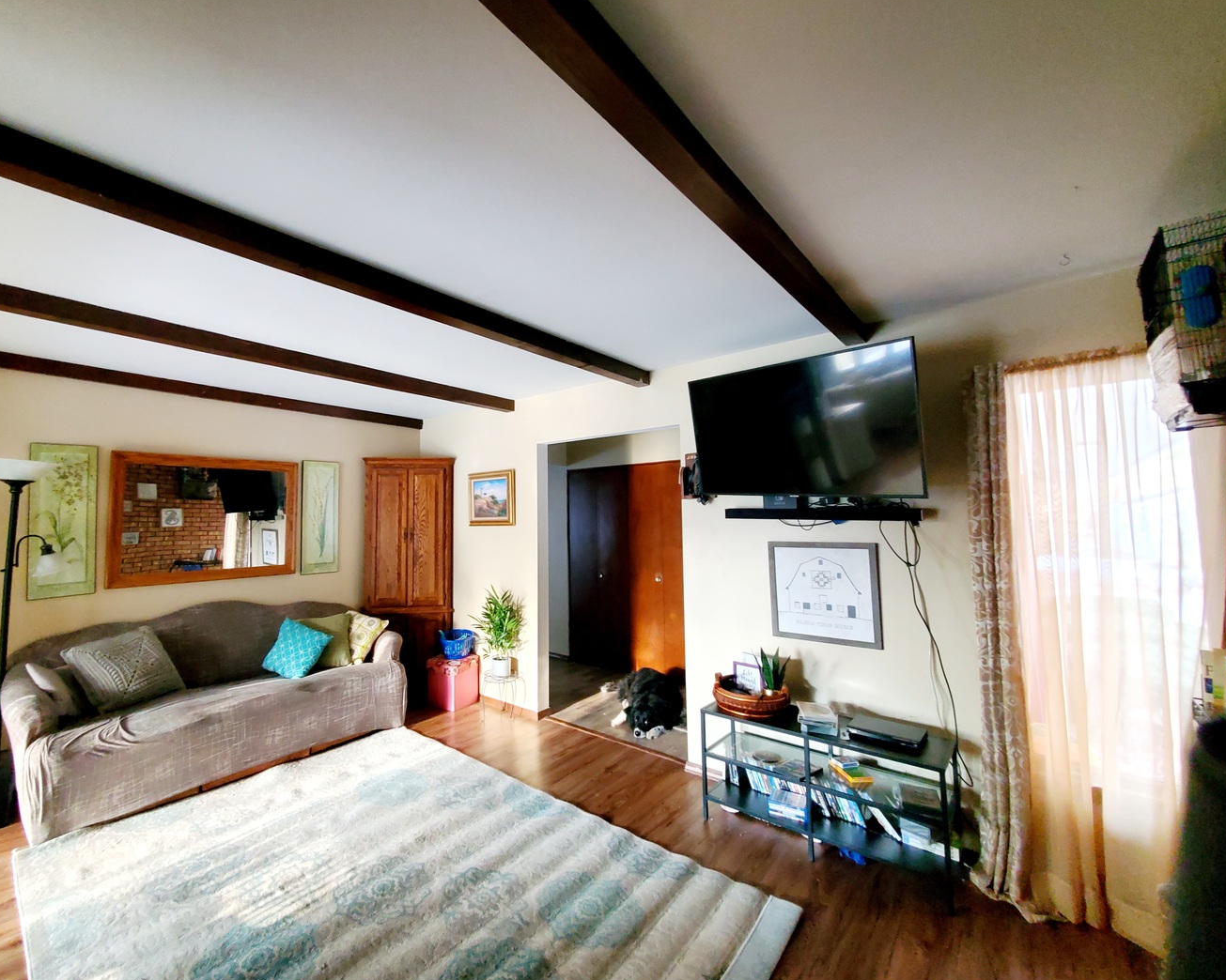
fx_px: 508
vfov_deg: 88.0
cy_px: 486
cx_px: 560
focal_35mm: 14
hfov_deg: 100.5
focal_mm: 1.8
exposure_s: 1/30
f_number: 2.2
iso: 800
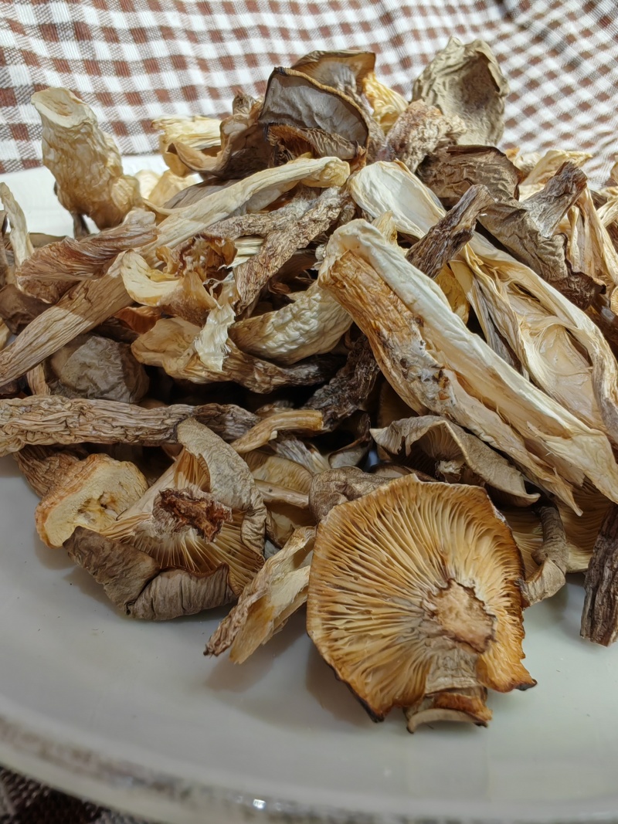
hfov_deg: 51.3
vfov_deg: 65.3
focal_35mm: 27
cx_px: 309
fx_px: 643
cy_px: 412
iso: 50
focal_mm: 1.96
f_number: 2.2
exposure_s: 1/150
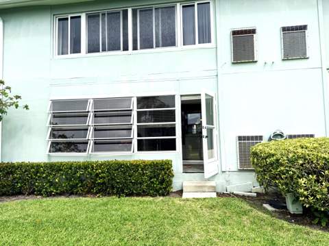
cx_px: 164
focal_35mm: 24
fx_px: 228
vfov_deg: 56.7
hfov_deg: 71.7
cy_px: 123
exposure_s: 1/5714
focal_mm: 6.76
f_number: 1.78
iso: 80
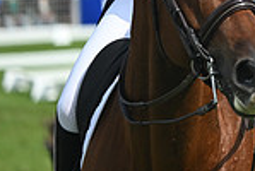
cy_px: -131
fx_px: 6068
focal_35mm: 855
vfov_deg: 1.6
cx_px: 457
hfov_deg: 2.4
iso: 280
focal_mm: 220
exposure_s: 1/1250
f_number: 5
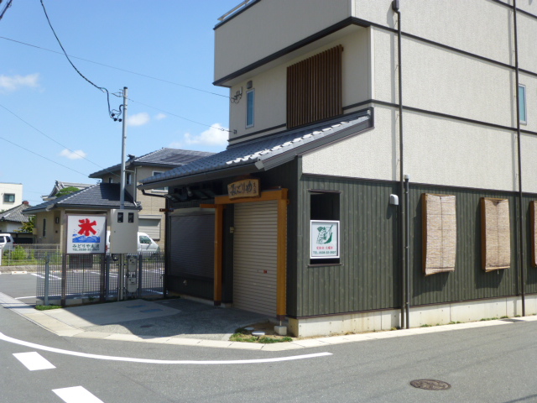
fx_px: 527
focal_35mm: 34
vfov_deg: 41.8
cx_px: 268
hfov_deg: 54.0
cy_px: 202
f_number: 3.5
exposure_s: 1/1000
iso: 100
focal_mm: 6
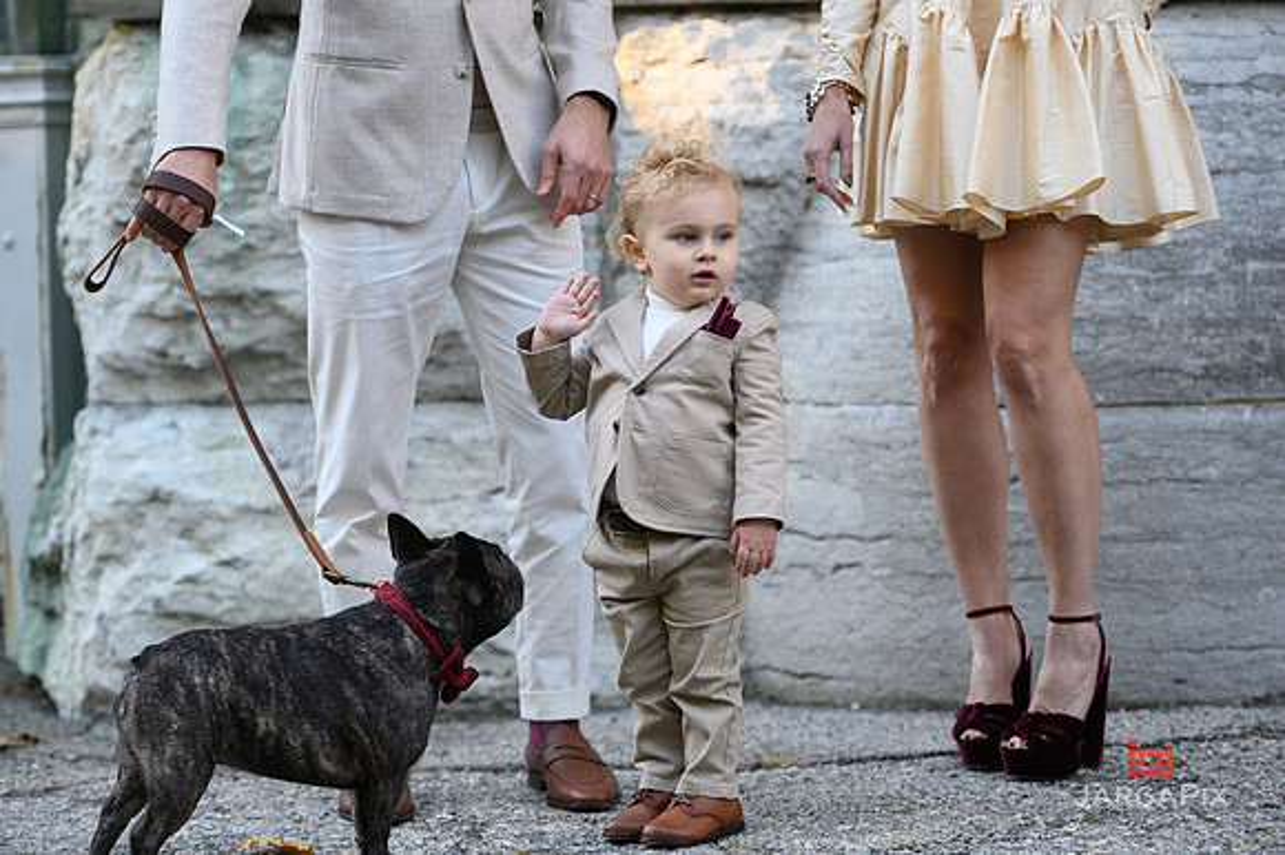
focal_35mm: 130
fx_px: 4637
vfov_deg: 10.5
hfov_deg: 15.8
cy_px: 428
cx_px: 642
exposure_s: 1/1250
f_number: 3.2
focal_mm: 130
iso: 1600
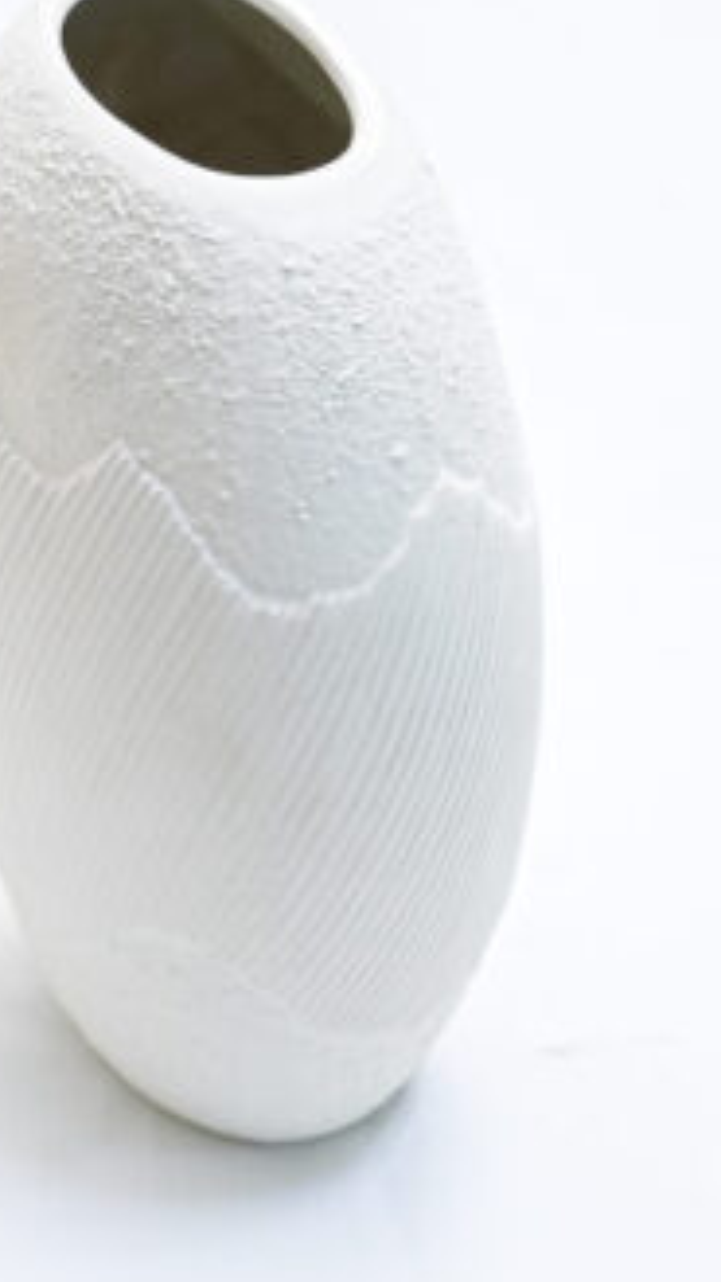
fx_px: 3638
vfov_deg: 19.9
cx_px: 214
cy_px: 436
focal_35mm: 107
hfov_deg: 11.3
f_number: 8
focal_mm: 48
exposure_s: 1/200
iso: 3200
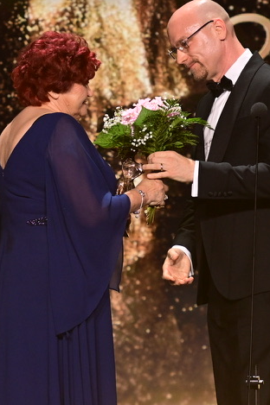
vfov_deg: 3.5
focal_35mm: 591
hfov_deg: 2.3
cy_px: 255
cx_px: 142
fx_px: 6658
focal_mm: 170
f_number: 3.2
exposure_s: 1/320
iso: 1250
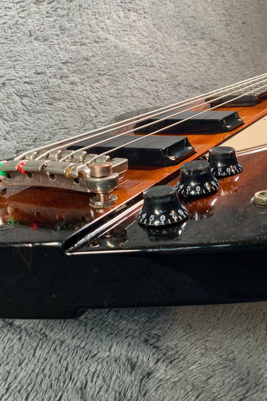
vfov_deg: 47.4
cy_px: 199
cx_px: 161
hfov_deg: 32.5
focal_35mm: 41
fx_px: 456
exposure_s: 1/78
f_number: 1.8
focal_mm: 3
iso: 64
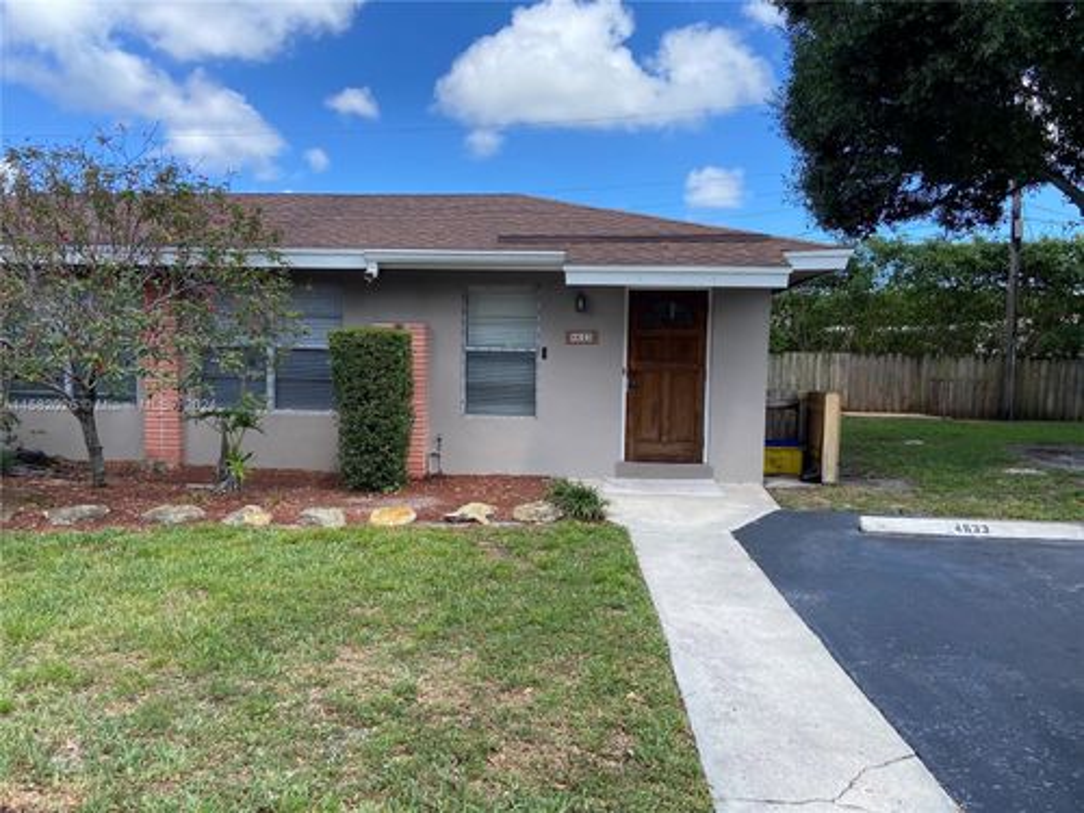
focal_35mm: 26
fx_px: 814
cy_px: 406
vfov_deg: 53.1
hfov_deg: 67.3
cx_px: 542
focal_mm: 4.25
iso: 32
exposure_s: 1/1346
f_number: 1.8
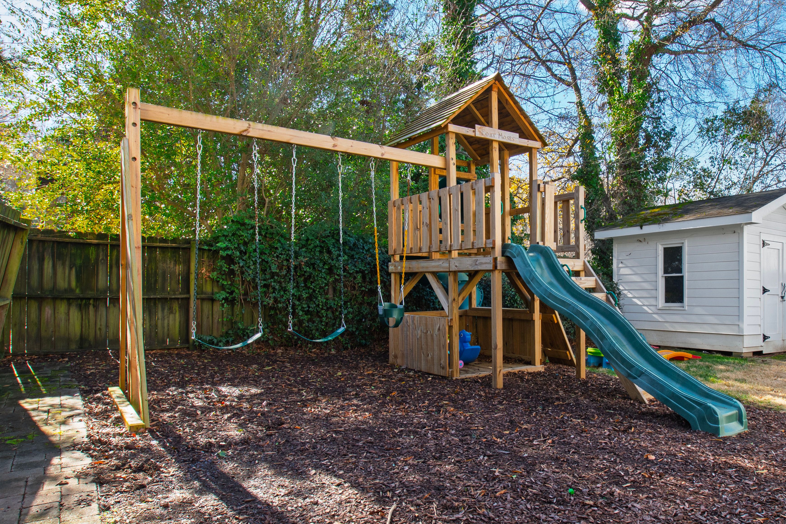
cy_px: 265
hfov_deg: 72.0
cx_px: 510
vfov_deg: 53.1
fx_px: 524
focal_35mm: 24
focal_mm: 10
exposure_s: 1/50
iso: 100
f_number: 8
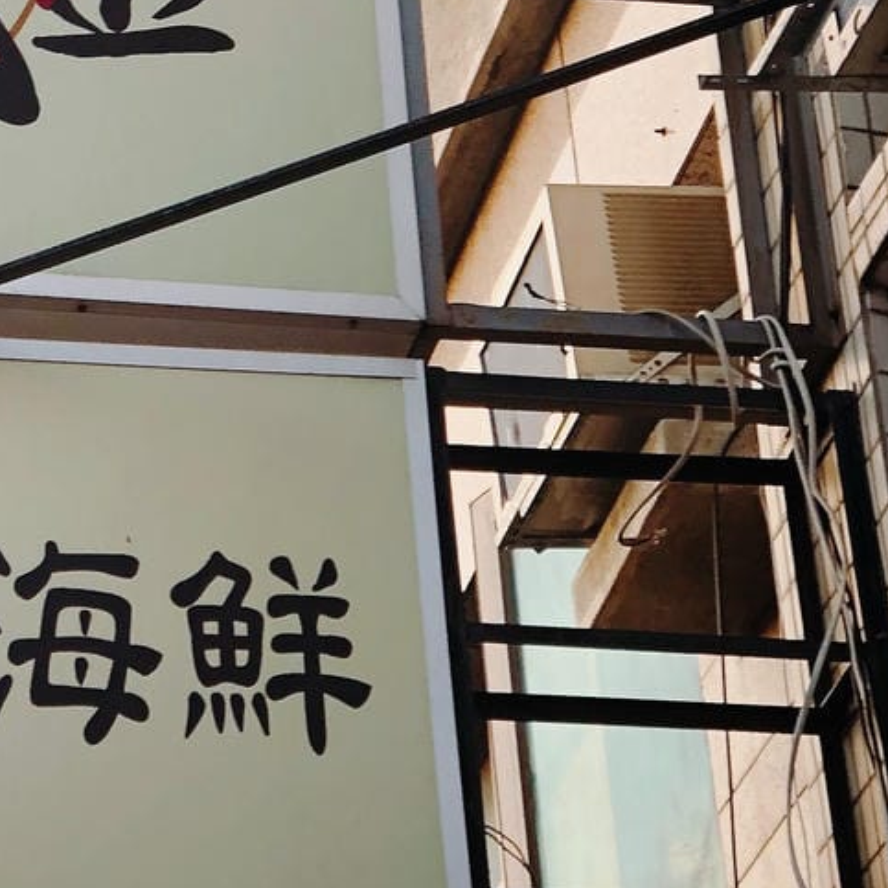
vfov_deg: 10.4
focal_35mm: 167
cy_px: 11
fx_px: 4847
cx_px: -199
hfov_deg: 10.3
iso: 25
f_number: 2.8
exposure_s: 1/121
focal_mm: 6.6
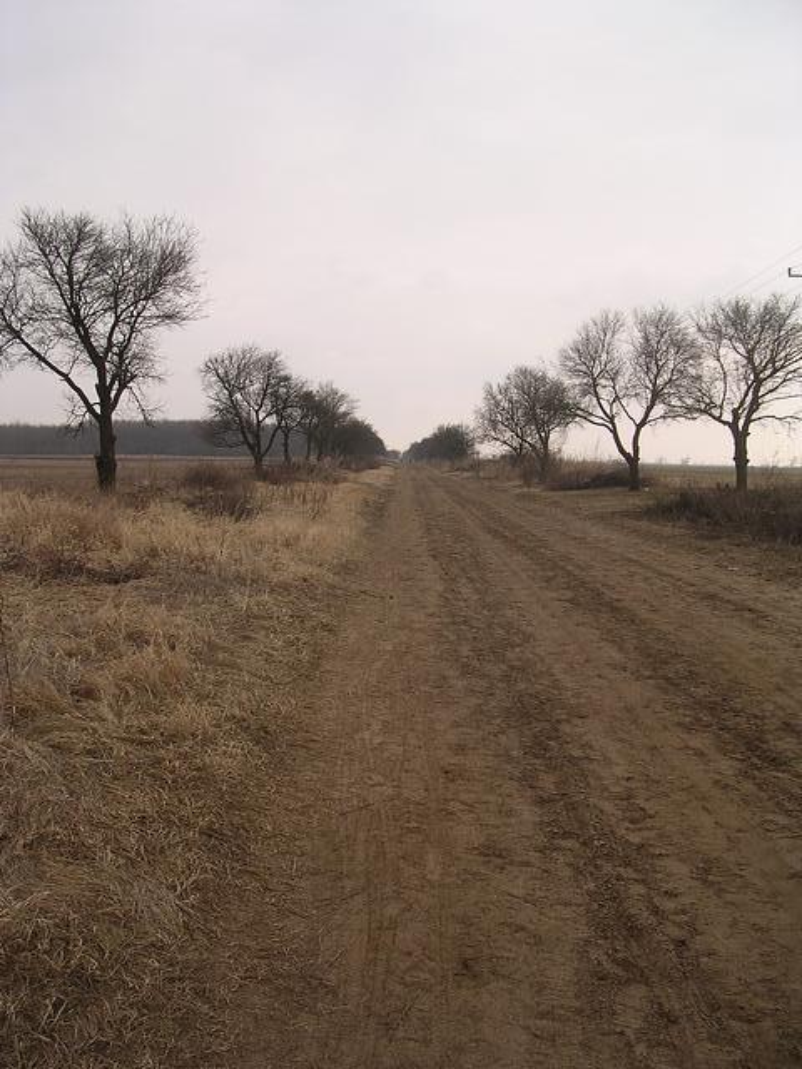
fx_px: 1174
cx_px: 401
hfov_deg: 37.7
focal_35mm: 38
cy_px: 534
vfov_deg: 49.0
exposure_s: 1/98.2
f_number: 2.8
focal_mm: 5.8
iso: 100
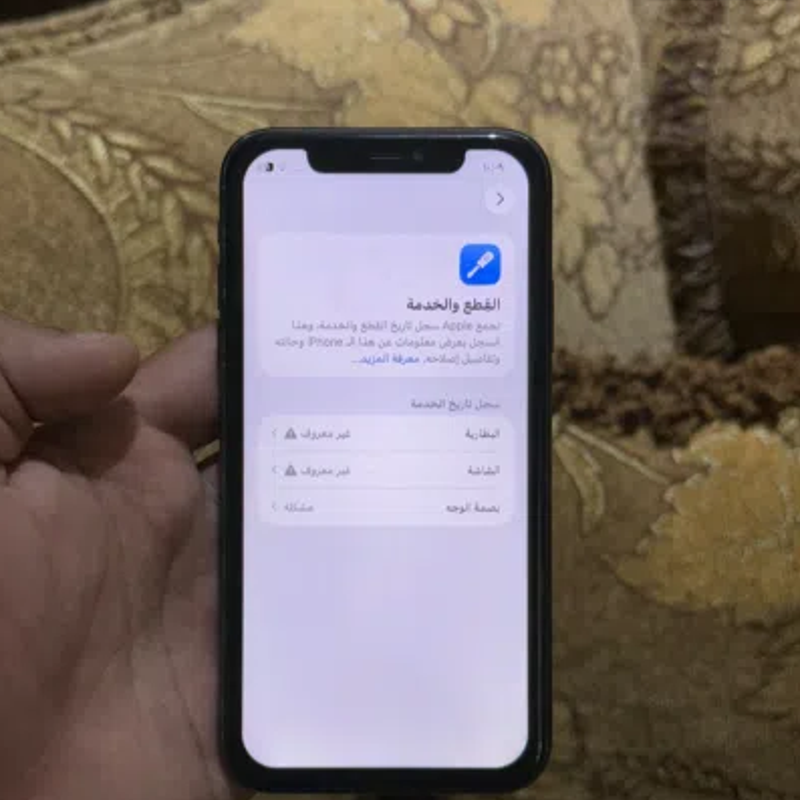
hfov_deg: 30.0
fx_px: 1490
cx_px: 399
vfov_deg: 30.0
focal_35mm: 57
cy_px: 454
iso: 64
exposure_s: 1/50
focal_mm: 6.86
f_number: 1.78
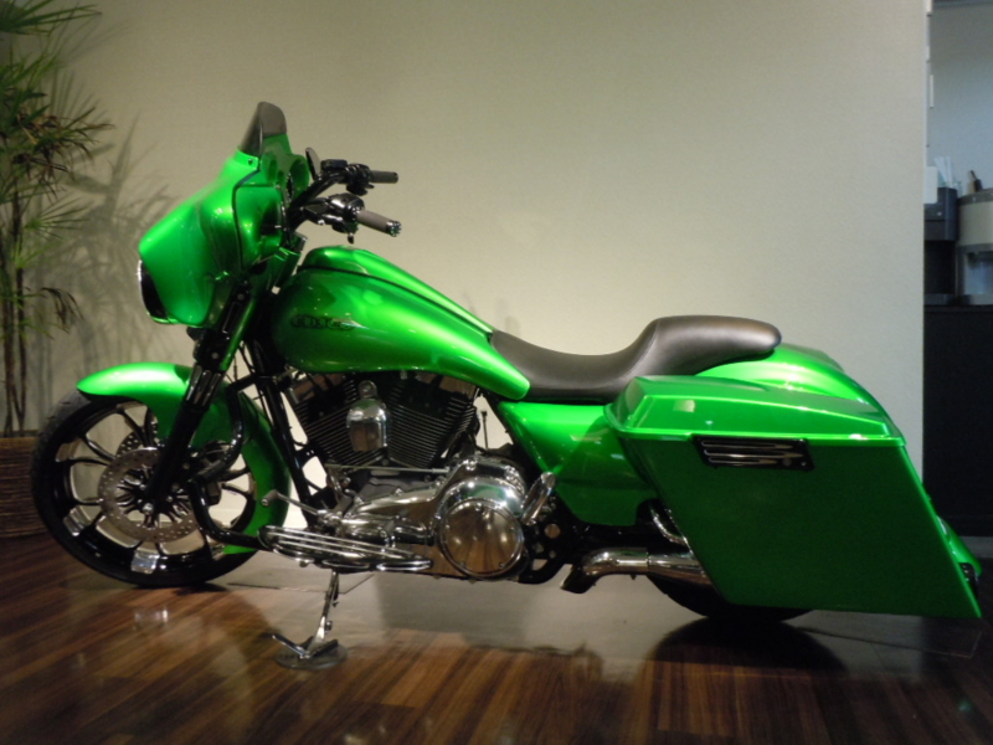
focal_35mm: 28
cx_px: 496
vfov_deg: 49.7
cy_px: 372
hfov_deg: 63.4
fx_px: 803
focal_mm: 5
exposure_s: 1/10
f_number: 3.7
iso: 400
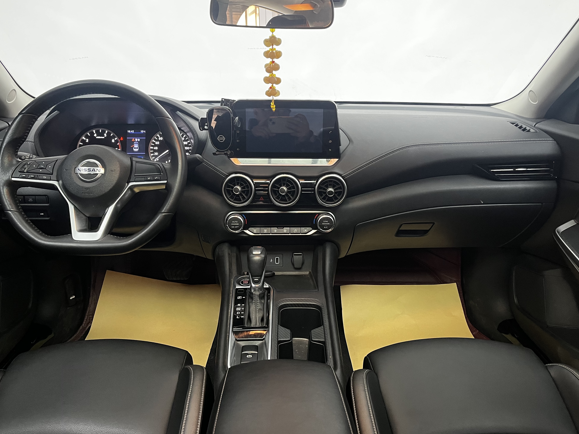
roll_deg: -0.7
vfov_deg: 51.3
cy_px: 209
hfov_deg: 65.3
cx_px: 285
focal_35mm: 27
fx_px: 452
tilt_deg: -17.8
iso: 200
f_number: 1.6
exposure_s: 1/50
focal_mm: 5.1
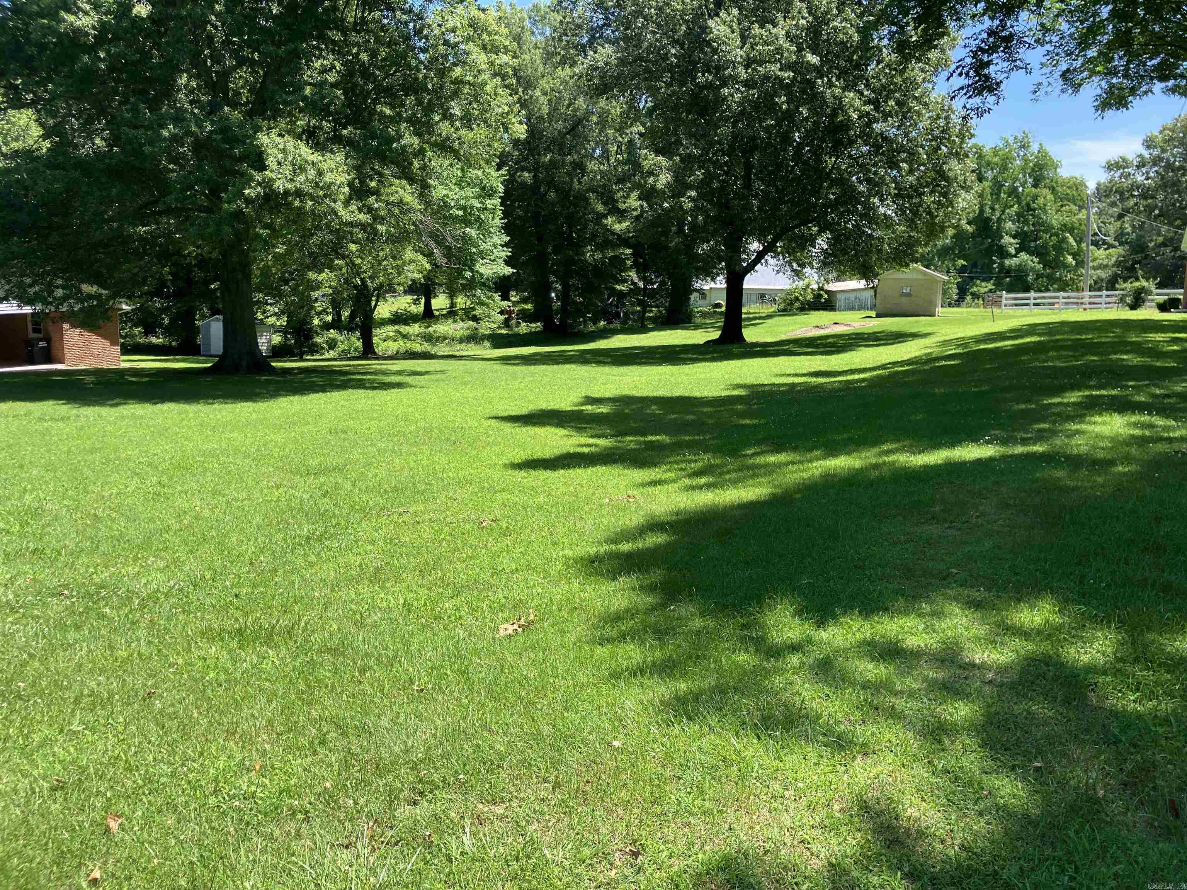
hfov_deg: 63.4
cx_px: 594
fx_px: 960
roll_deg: -1.3
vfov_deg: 49.7
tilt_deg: -8.6
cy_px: 445
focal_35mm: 28
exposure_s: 1/607
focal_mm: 3.99
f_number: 1.8
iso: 32
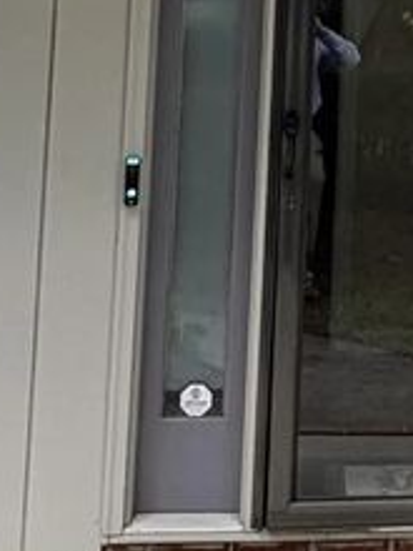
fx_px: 1384
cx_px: 523
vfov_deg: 21.2
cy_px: -84
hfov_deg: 16.2
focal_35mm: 87
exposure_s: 1/99
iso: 80
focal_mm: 2.22
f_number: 2.2
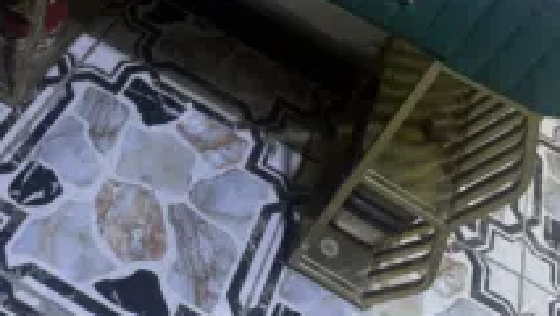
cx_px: 294
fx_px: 728
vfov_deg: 21.7
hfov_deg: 42.1
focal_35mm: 49
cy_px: -111
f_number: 1.78
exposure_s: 1/68
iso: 200
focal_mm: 6.76
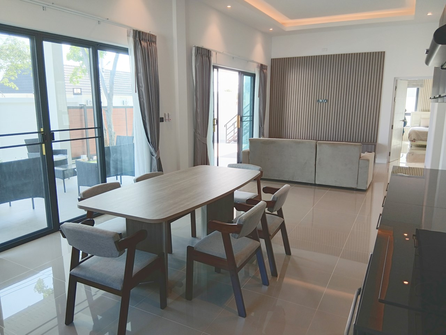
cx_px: 223
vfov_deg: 61.1
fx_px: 283
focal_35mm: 22
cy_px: 168
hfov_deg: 76.4
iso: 80
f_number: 1.8
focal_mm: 3.86
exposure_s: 1/34.5
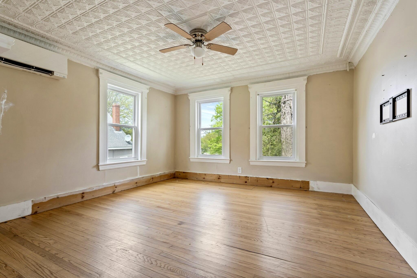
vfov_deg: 73.7
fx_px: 185
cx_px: 208
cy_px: 139
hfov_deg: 96.7
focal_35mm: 16
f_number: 9
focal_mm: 16
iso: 64
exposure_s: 1
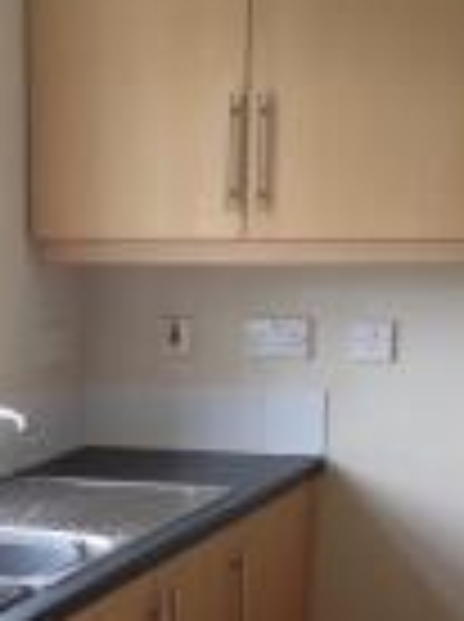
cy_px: 781
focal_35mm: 111
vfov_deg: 16.8
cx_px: -41
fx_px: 1990
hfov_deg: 13.1
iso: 50
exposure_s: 1/24
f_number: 2.4
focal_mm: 4.28
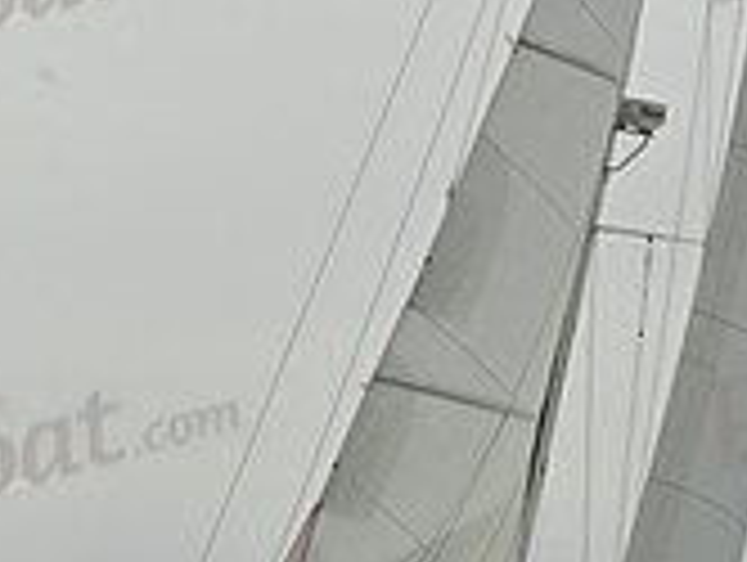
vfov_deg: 6.3
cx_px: 475
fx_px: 5079
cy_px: 184
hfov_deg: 8.4
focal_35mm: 235
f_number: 13
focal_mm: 70
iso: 320
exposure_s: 1/1250
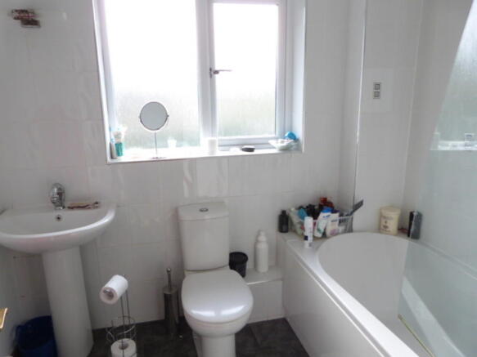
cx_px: 238
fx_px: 344
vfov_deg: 54.9
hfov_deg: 69.4
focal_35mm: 25
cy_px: 178
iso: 125
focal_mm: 4.5
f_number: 2.8
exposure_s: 1/60
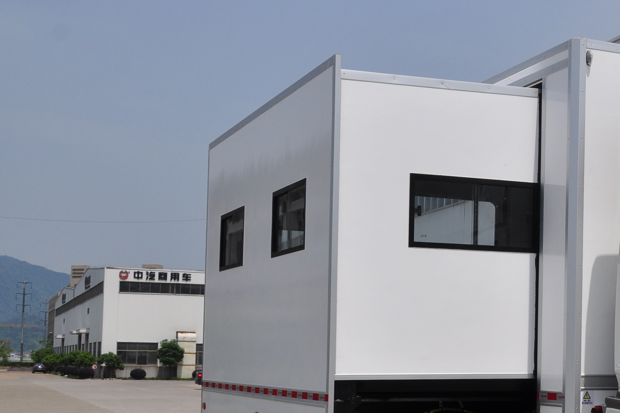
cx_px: 689
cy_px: 271
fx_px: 1243
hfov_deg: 25.8
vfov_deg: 18.8
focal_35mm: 72
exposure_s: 1/640
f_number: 11
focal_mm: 21
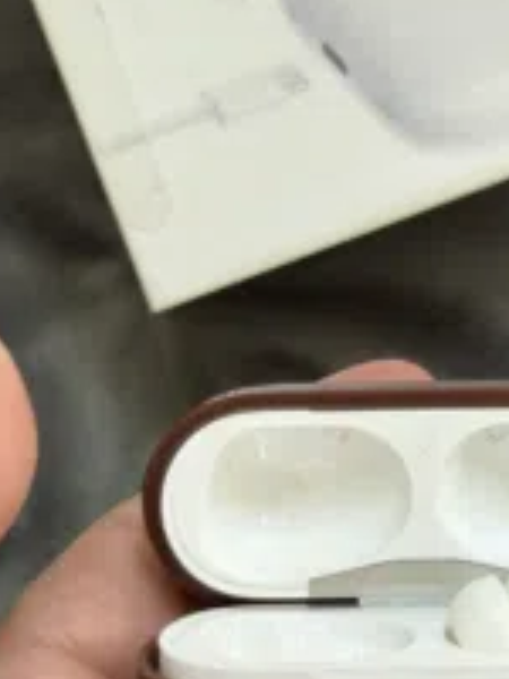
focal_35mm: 96
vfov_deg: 20.3
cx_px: 329
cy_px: 472
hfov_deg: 15.4
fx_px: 1882
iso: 250
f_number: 1.78
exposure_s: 1/40
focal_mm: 6.76
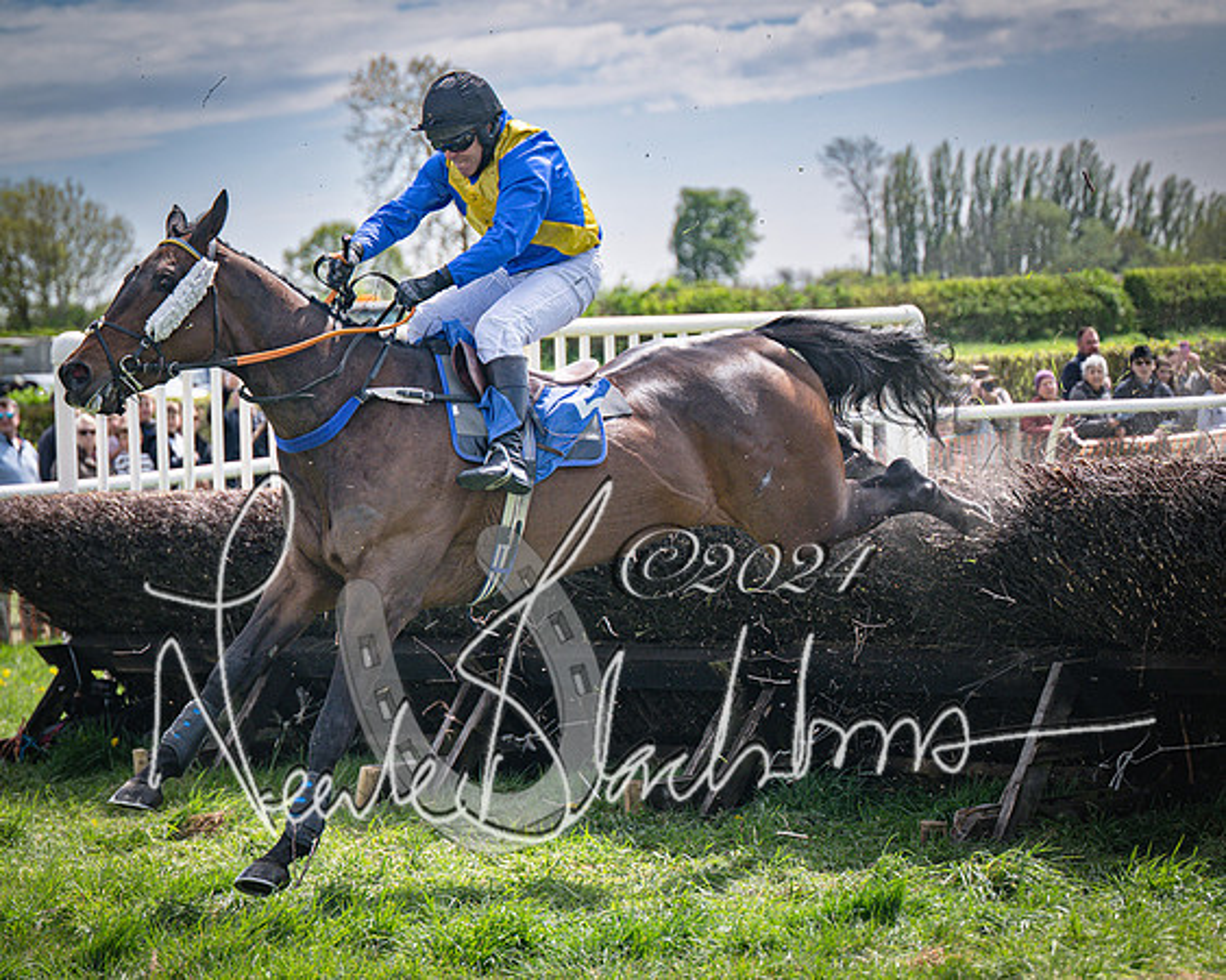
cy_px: 505
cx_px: 653
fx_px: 4897
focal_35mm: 135
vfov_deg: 11.4
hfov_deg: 14.3
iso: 200
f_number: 4
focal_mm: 98
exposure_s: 1/2500
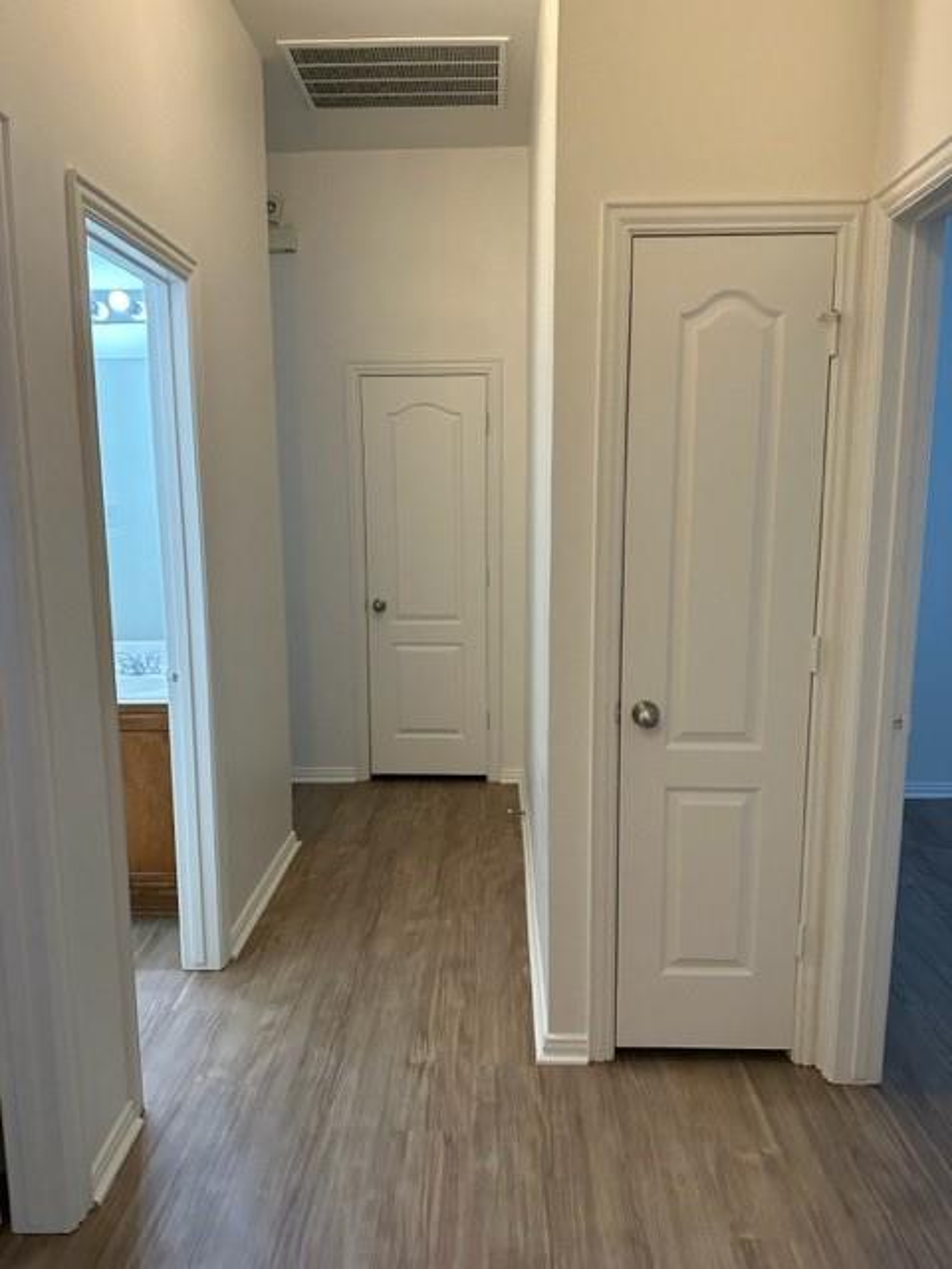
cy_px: 634
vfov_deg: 71.6
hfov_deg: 56.8
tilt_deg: -9.5
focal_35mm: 24
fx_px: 880
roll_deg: +1.1
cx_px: 476
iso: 200
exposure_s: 1/120
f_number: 1.78
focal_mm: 6.86
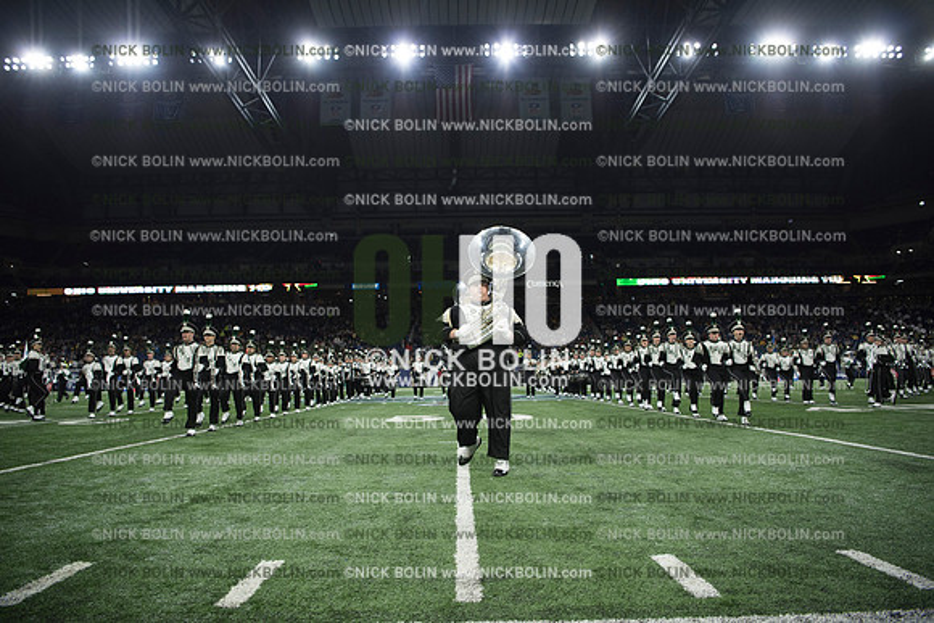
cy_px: 312
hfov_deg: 73.7
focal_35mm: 24
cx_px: 467
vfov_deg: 53.2
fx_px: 623
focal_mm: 24
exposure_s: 1/1250
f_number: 2.8
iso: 1250
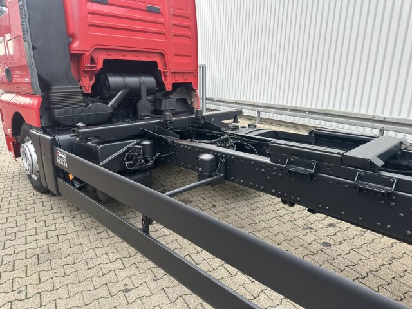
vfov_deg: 56.8
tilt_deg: -10.6
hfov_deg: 71.6
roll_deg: +1.9
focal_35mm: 24
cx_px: 206
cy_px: 154
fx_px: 286
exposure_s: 1/169
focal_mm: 6.86
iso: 64
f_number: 1.78
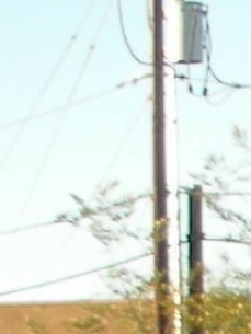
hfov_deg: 3.9
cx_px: 1194
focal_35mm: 344
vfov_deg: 5.6
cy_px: 774
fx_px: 3323
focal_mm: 5.8
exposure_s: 1/126
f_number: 3
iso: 50
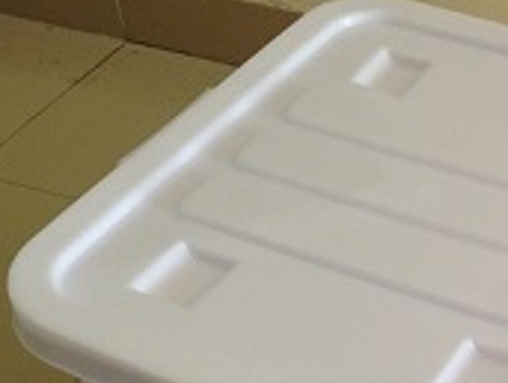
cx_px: 538
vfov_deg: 18.5
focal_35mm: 77
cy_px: 425
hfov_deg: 23.9
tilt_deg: -49.0
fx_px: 1132
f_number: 2.4
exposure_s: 1/20
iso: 64
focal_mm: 4.12
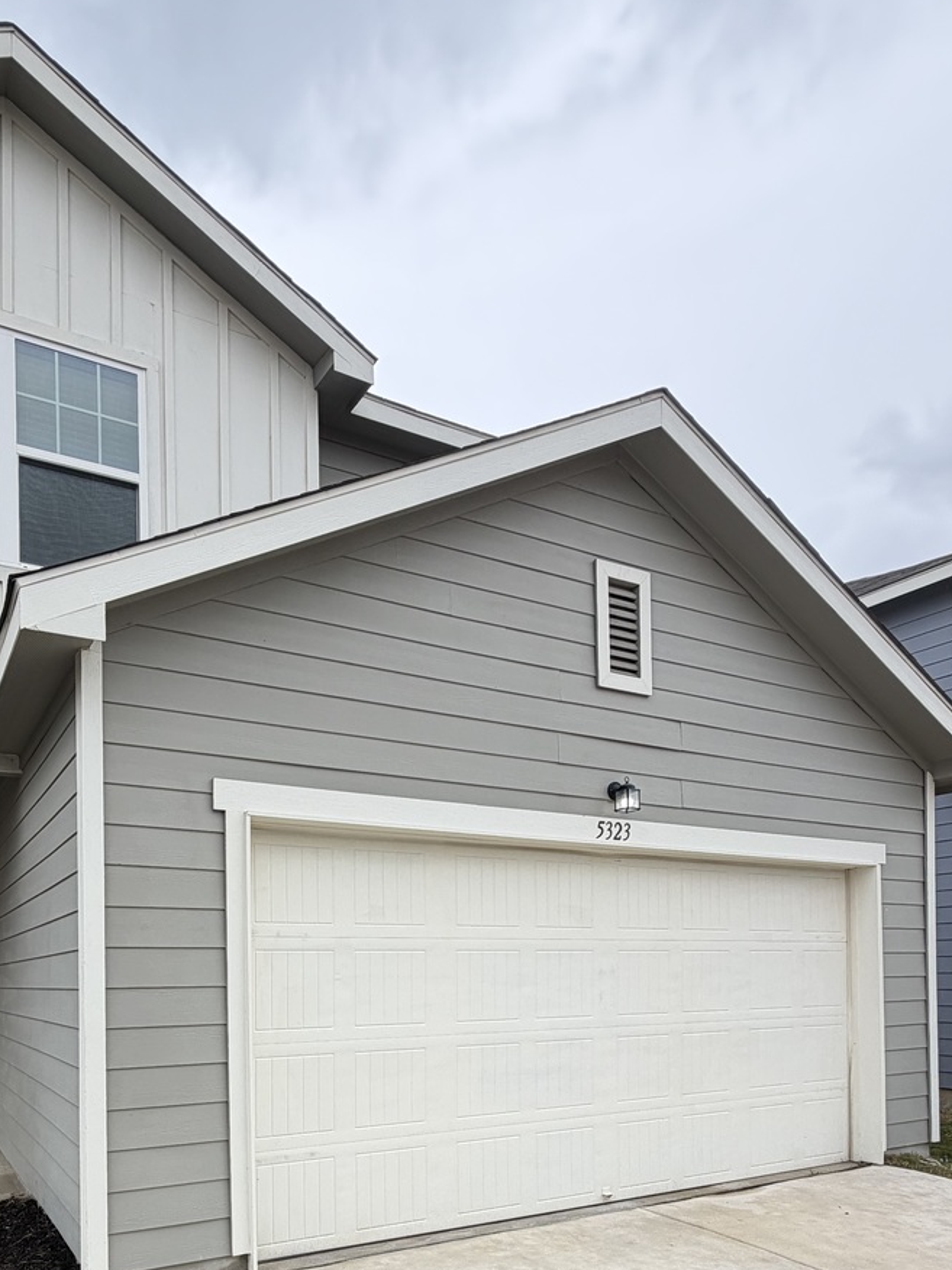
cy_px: 977
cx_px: 268
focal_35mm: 23
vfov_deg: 68.3
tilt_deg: +0.3
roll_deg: +1.2
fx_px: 844
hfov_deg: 56.6
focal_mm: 2.22
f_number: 2.2
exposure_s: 1/602
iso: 40
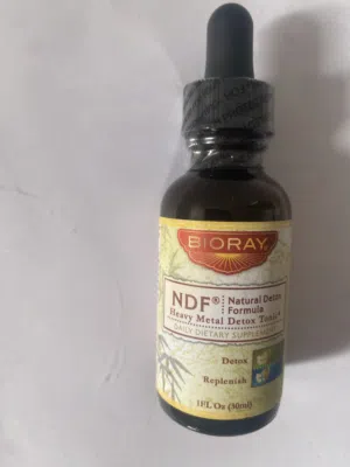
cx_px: 175
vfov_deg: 69.4
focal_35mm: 25
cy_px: 234
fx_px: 337
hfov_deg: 54.9
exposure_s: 1/106
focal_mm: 4.25
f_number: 1.8
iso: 125
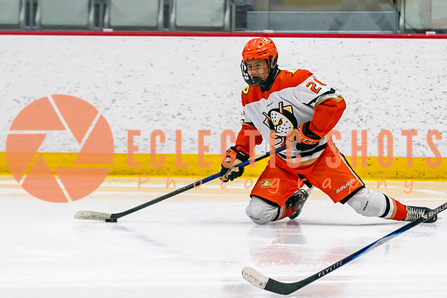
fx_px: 4078
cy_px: 279
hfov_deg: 6.3
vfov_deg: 4.2
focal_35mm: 328
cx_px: 259
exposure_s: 1/640
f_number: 2.8
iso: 640
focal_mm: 125
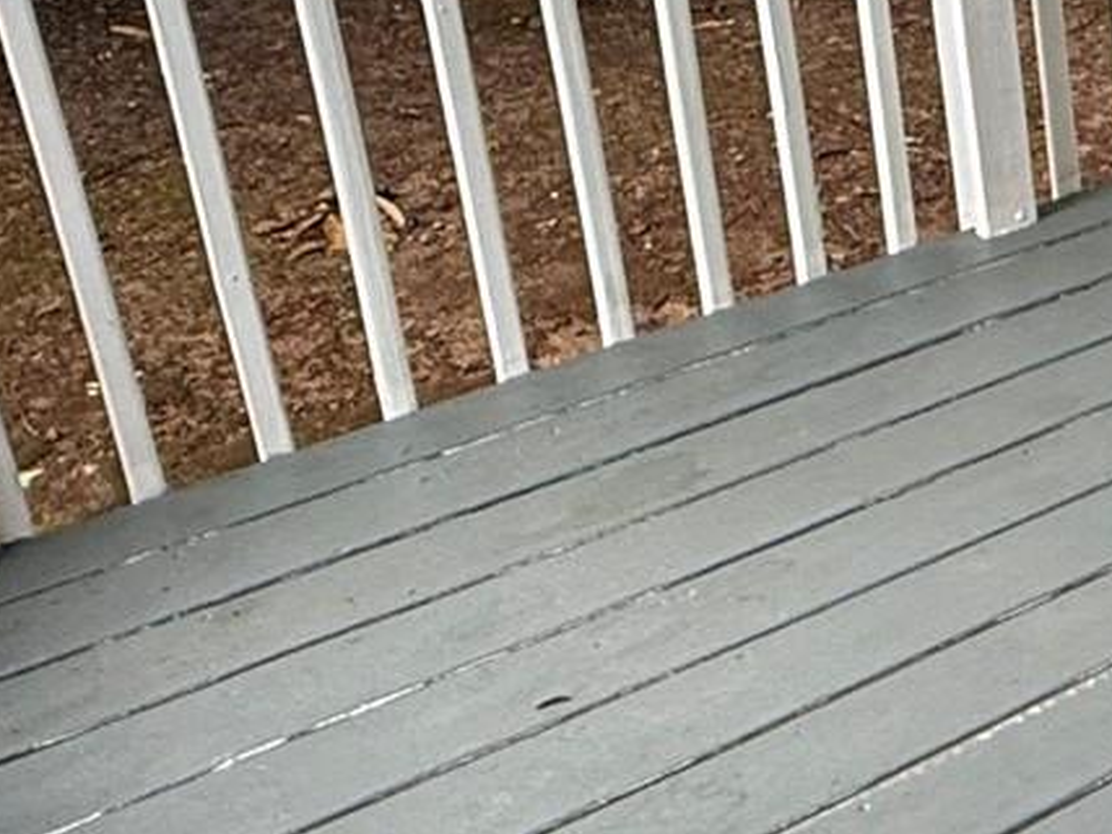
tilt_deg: -18.7
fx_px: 2152
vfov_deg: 21.0
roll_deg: +1.0
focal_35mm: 67
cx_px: 1517
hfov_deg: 24.5
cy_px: -36
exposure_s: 1/99
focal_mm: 2.22
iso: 250
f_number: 2.2
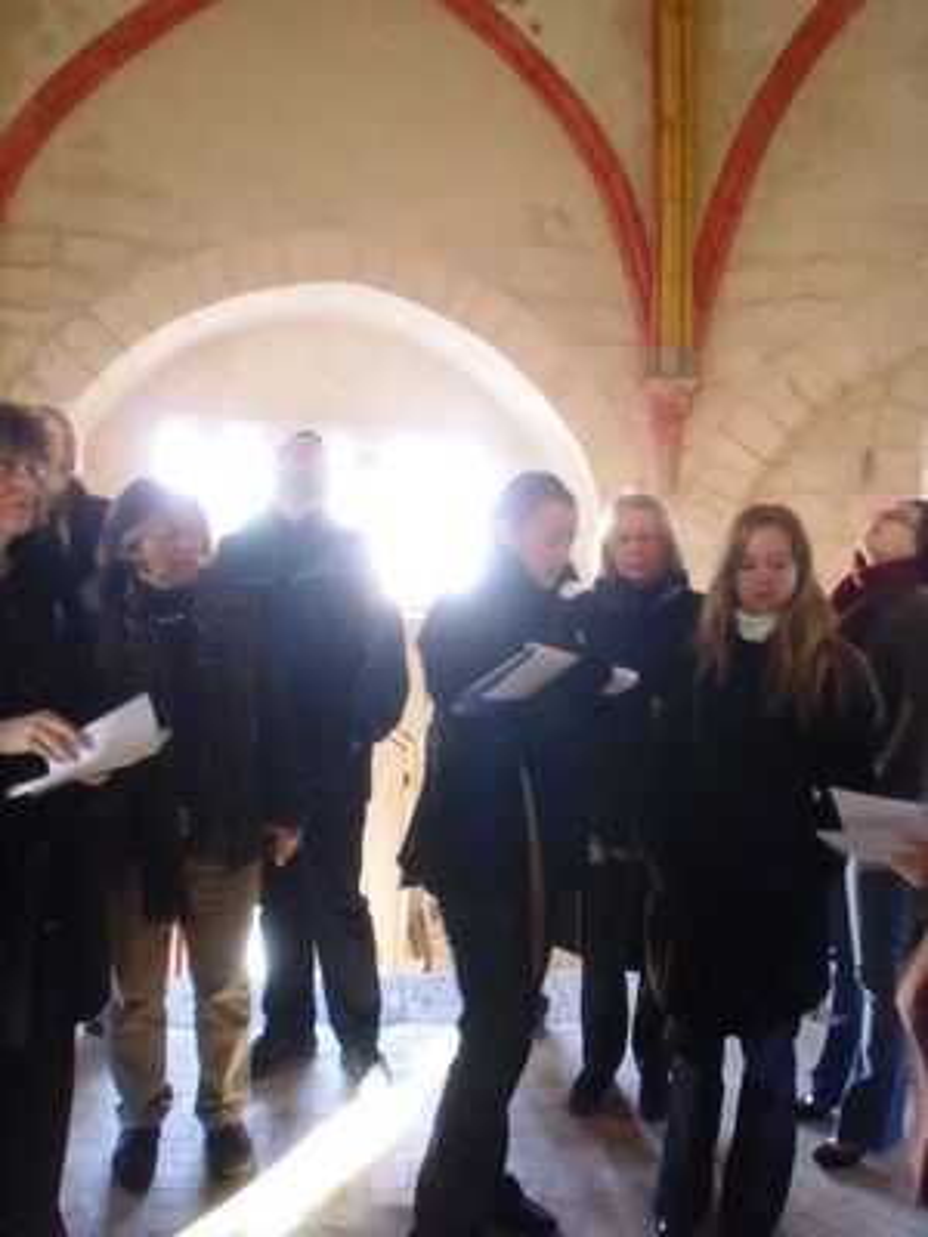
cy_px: 618
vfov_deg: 63.4
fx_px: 1001
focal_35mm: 28
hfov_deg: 49.7
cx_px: 464
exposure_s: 1/10
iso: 400
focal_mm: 4.65
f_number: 2.6
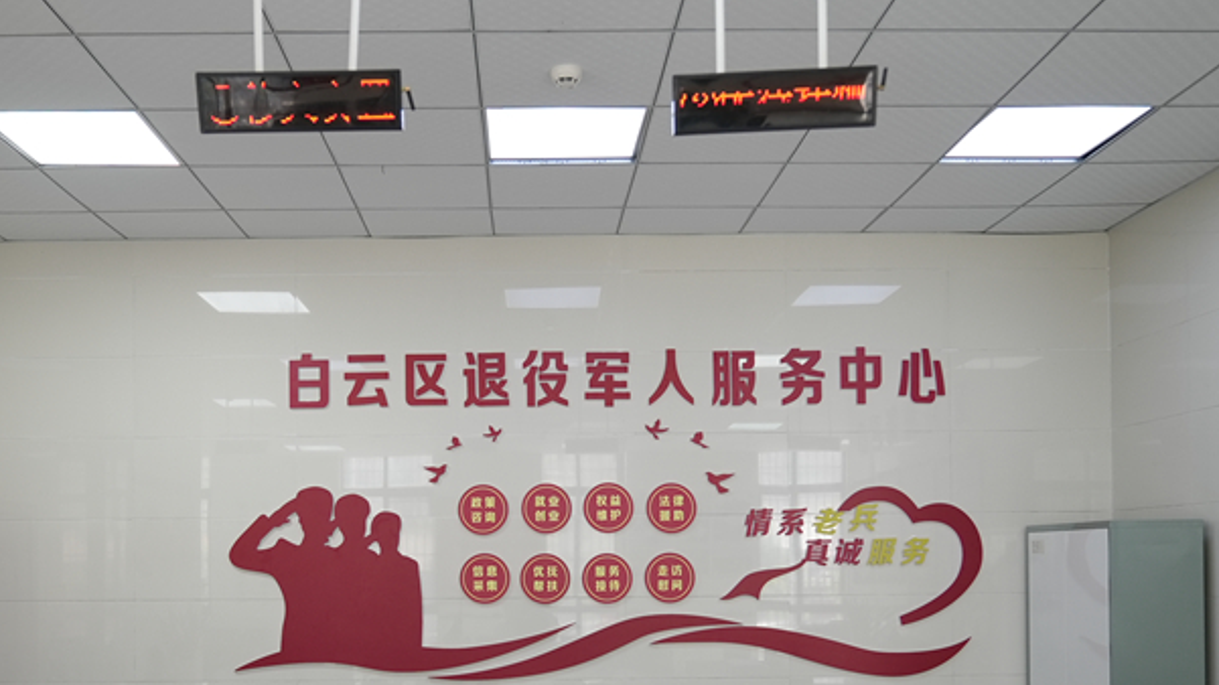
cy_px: 559
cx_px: 527
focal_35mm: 36
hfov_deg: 55.1
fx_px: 1164
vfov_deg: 31.9
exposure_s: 1/250
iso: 640
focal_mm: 24
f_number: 2.8
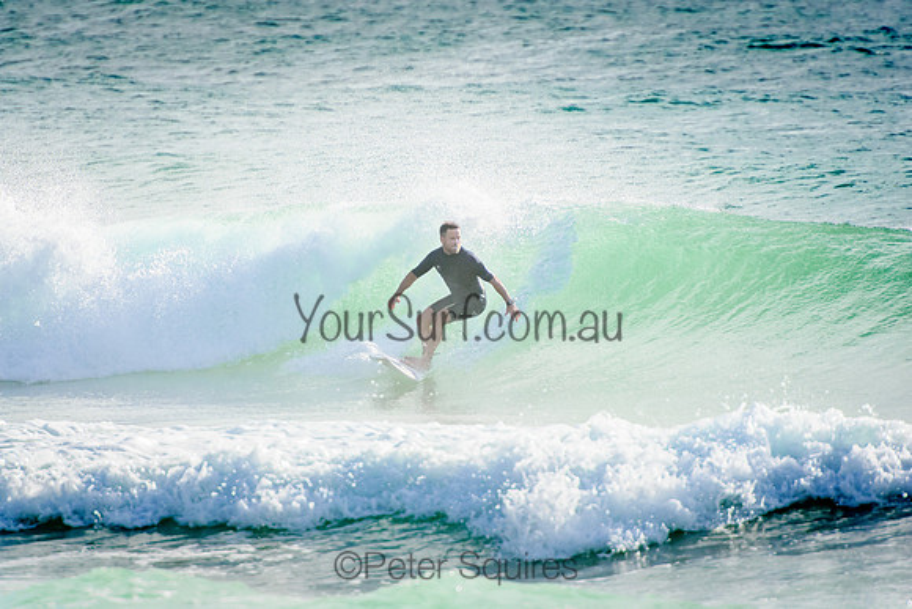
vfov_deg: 2.3
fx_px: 15203
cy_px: 304
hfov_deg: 3.4
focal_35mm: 600
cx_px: 456
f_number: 5.6
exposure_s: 1/2000
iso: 360
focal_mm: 400
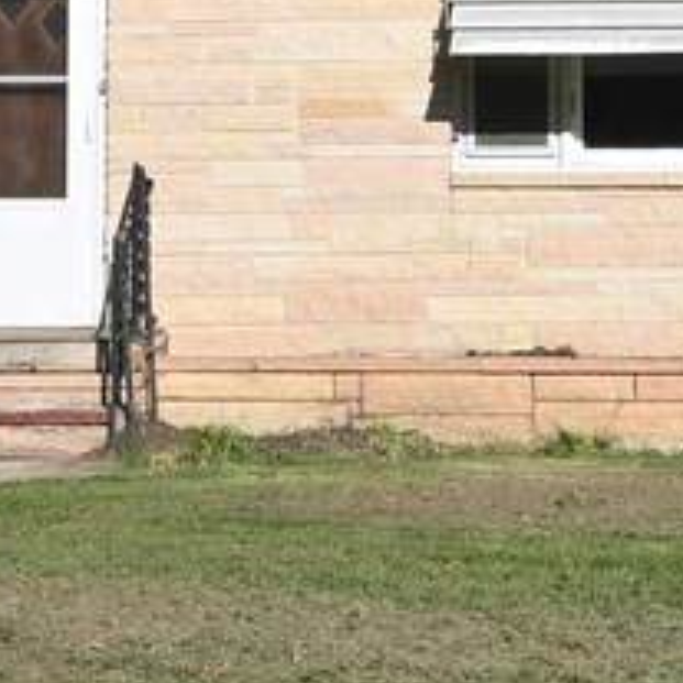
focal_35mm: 146
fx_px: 3258
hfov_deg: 12.0
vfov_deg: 11.9
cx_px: 439
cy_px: 64
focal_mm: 18.5
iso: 100
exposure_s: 1/160
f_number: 11
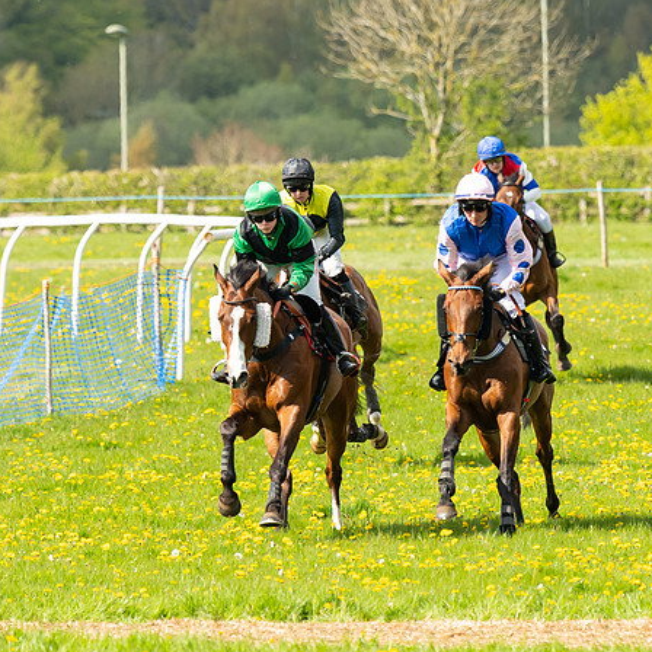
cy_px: 353
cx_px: 297
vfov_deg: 3.7
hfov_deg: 3.7
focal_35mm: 477
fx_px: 10165
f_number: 4
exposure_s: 1/1250
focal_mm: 200
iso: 200
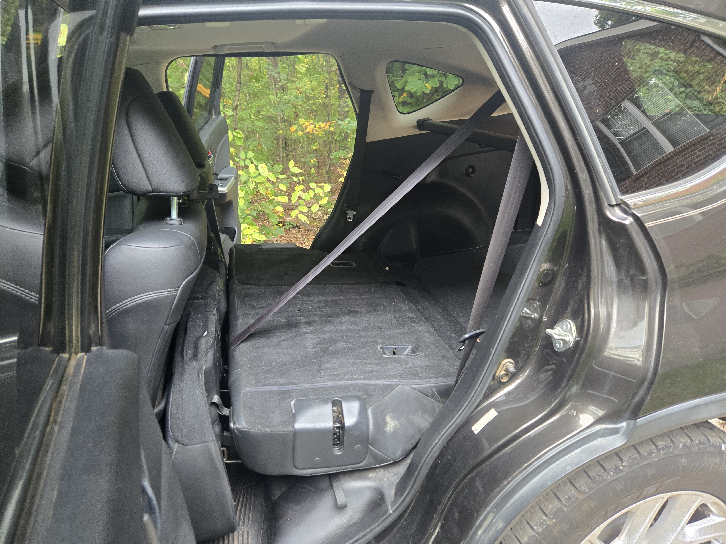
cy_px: 272
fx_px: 482
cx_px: 363
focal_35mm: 23
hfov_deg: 73.9
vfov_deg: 58.9
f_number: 1.8
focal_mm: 5.4
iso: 320
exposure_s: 1/120
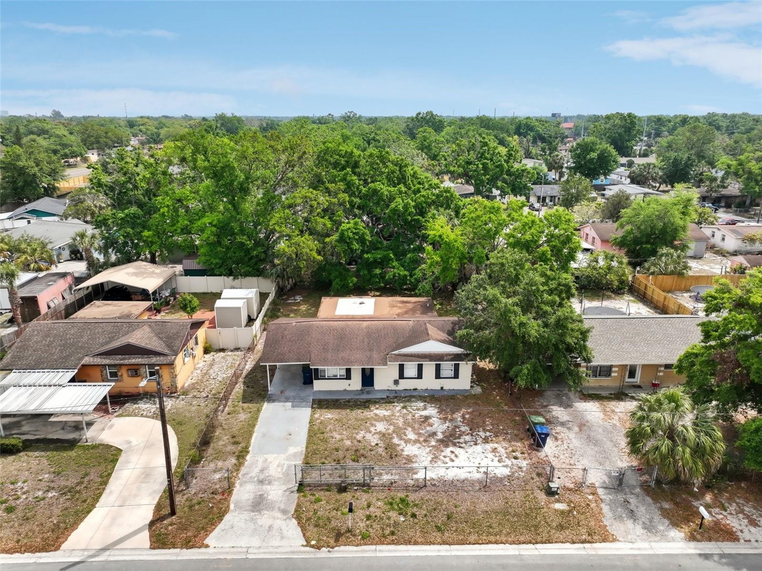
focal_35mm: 24
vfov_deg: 56.8
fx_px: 528
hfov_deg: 71.6
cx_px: 381
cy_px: 286
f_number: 2.8
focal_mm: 12.3
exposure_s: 1/6400
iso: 400
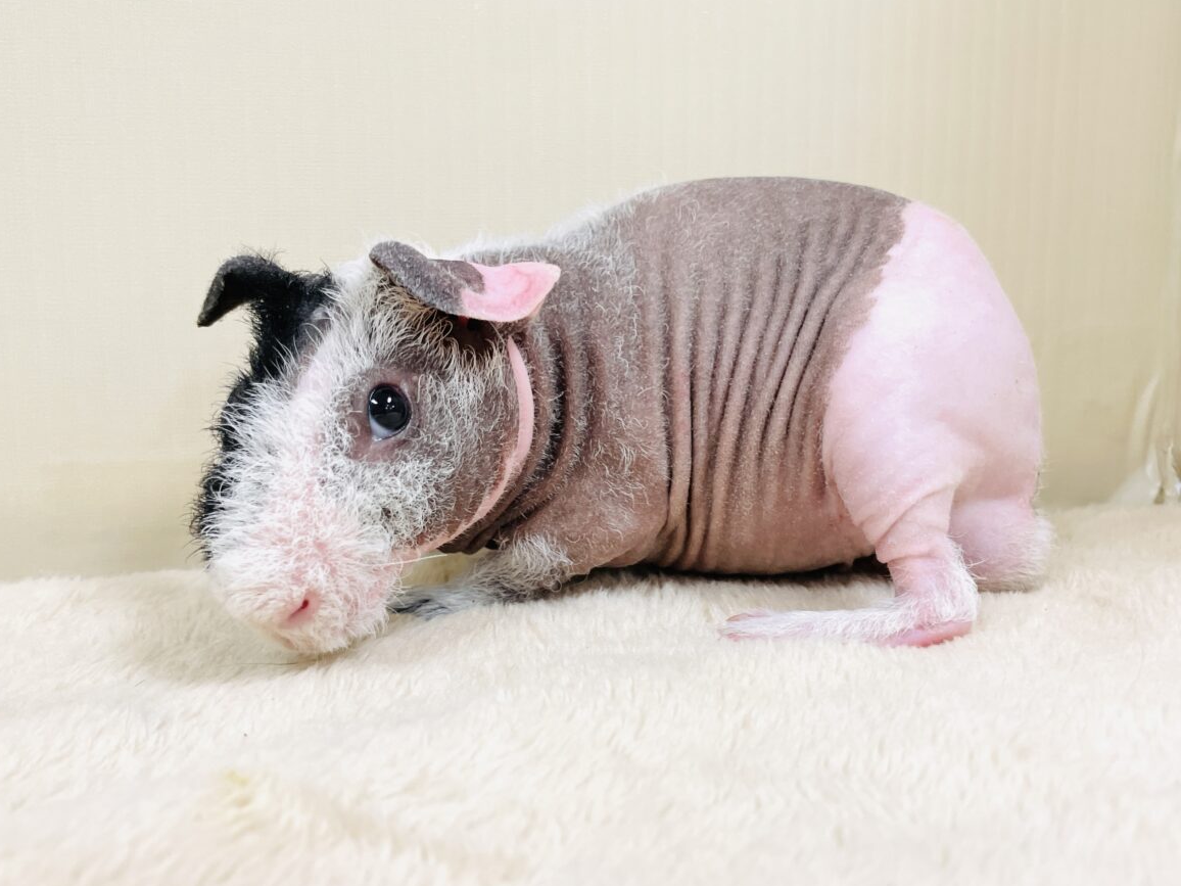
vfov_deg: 51.4
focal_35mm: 27
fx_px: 921
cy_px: 436
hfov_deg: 65.3
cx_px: 601
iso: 100
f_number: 1.6
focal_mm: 4.2
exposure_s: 1/121
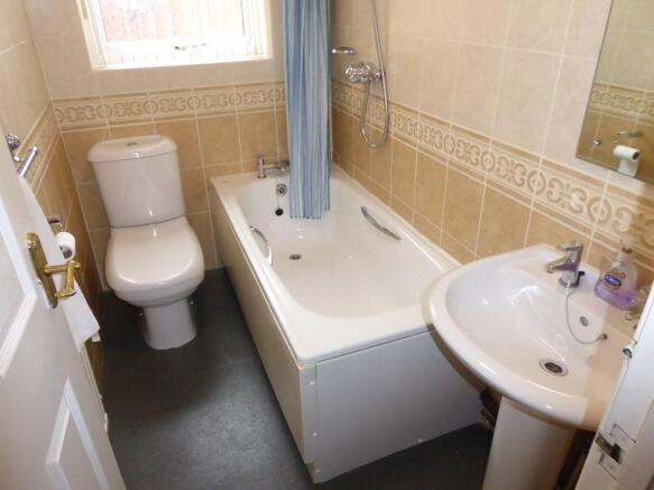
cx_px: 327
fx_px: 472
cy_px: 245
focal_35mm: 25
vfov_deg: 54.9
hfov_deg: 69.4
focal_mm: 4.3
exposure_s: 1/60
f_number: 3.3
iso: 800
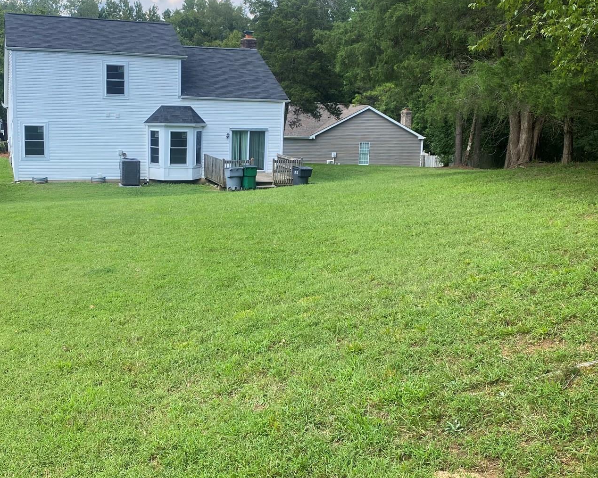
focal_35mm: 41
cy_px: 206
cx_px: 271
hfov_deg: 44.7
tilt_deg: -9.3
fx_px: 726
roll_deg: -1.8
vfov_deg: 36.4
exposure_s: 1/724
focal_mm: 4.25
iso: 32
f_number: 1.8
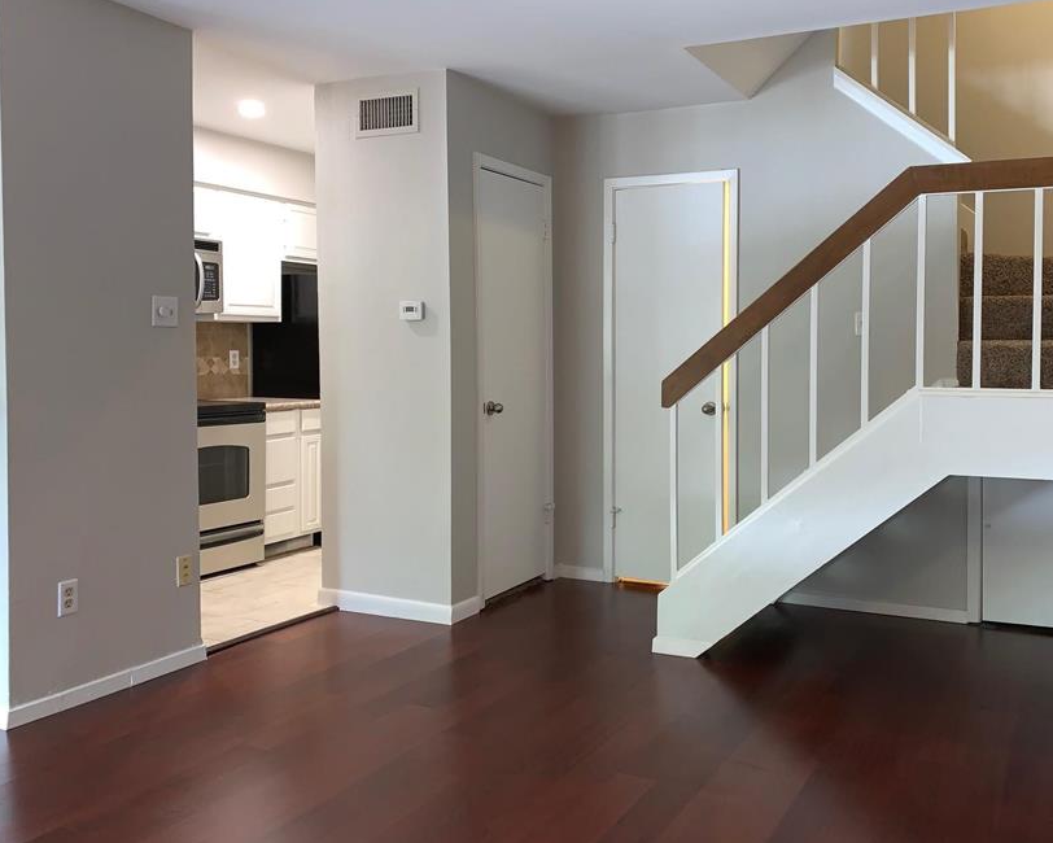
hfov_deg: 55.3
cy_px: 370
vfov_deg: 45.7
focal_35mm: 32
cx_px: 617
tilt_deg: -1.4
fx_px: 998
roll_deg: +0.2
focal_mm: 4.25
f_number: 1.8
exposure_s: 1/15
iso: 50
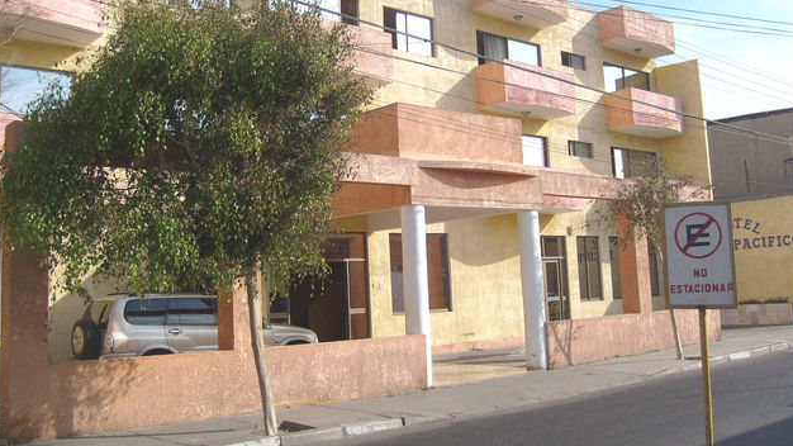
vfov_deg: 30.2
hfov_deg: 51.6
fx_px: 820
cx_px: 402
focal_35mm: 39
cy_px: 152
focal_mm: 5.8
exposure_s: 1/500
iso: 80
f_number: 7.1
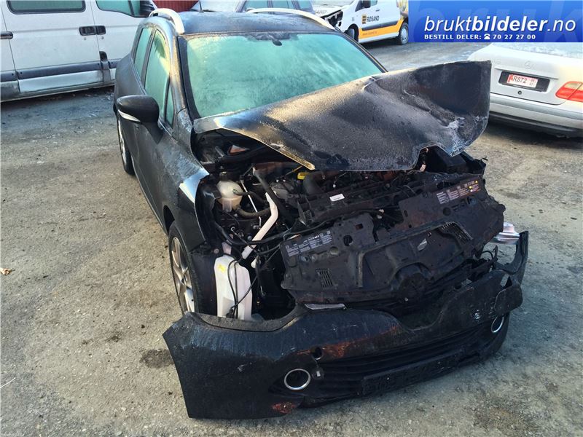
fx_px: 488
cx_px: 292
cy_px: 218
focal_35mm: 29
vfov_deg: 48.2
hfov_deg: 61.7
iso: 64
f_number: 2.2
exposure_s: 1/120
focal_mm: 4.15
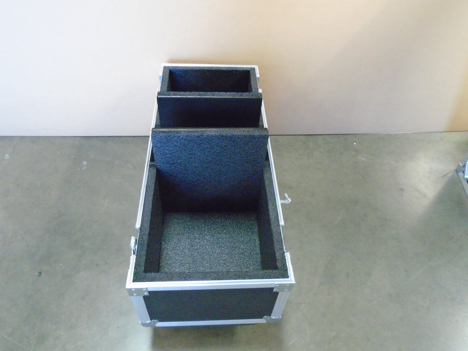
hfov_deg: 67.3
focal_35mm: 26
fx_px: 352
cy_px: 176
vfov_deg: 53.1
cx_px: 234
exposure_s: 1/40
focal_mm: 4.6
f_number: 3.2
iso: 800
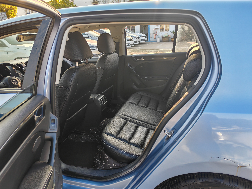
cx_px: 126
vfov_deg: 51.4
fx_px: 197
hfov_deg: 65.3
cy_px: 94
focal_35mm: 27
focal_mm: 6.12
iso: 50
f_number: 1.9
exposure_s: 1/180
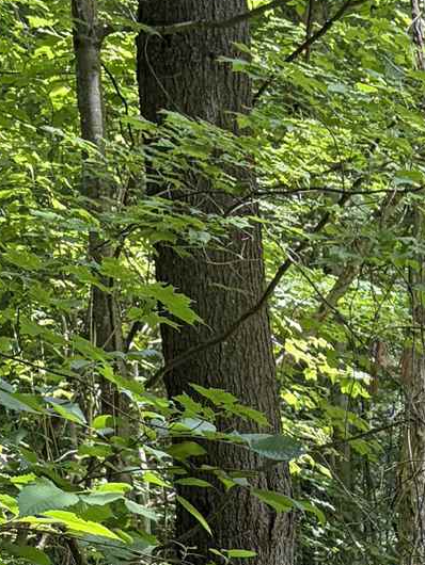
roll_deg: -2.8
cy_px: 905
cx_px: 720
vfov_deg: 15.7
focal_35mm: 113
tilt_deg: -15.9
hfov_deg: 12.2
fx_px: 1848
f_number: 1.6
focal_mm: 5.96
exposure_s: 1/124
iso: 40
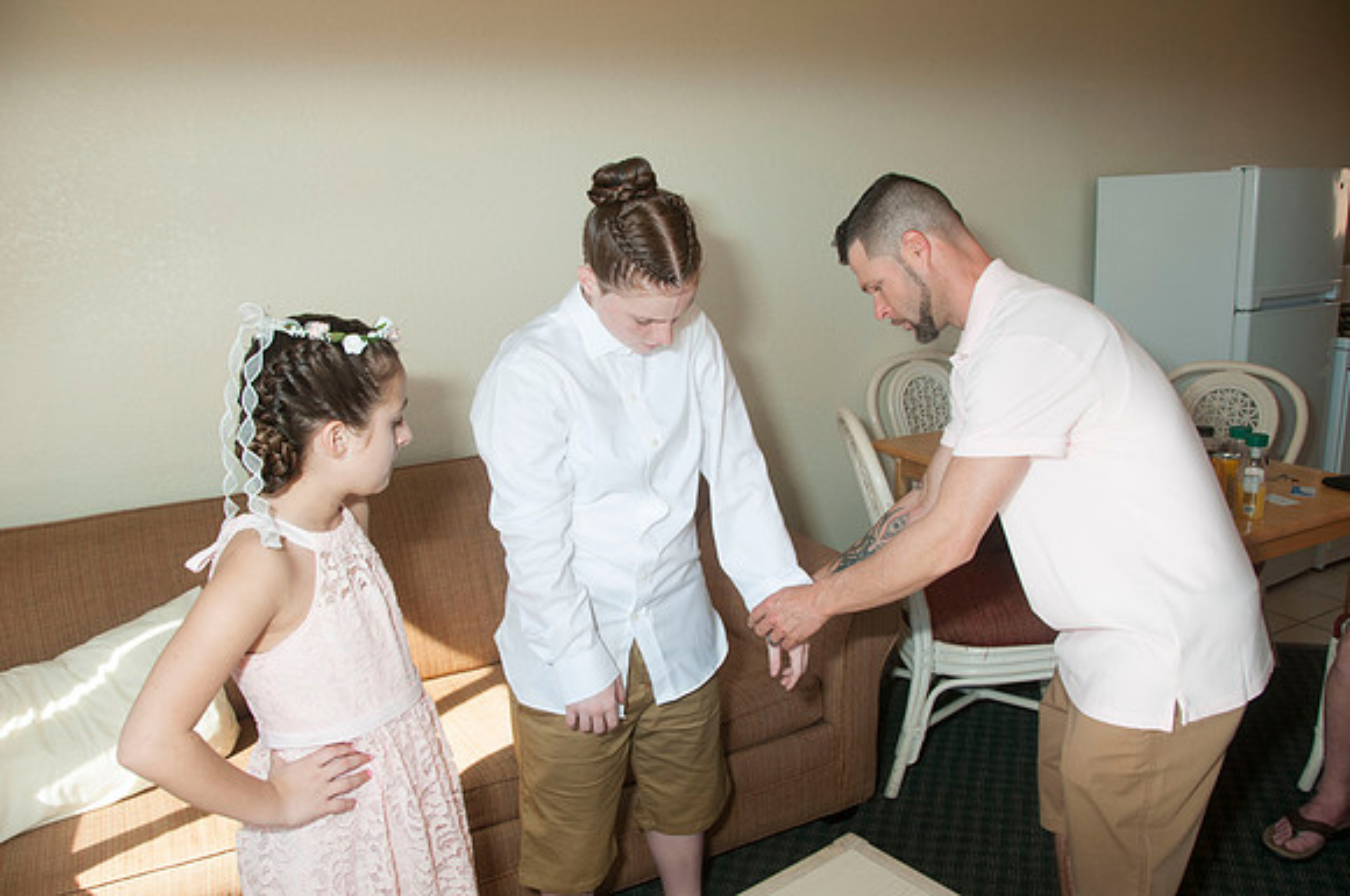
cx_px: 675
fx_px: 1011
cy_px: 448
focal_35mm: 27
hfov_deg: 67.5
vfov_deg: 47.8
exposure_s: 1/250
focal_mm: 18
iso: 400
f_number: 5.6
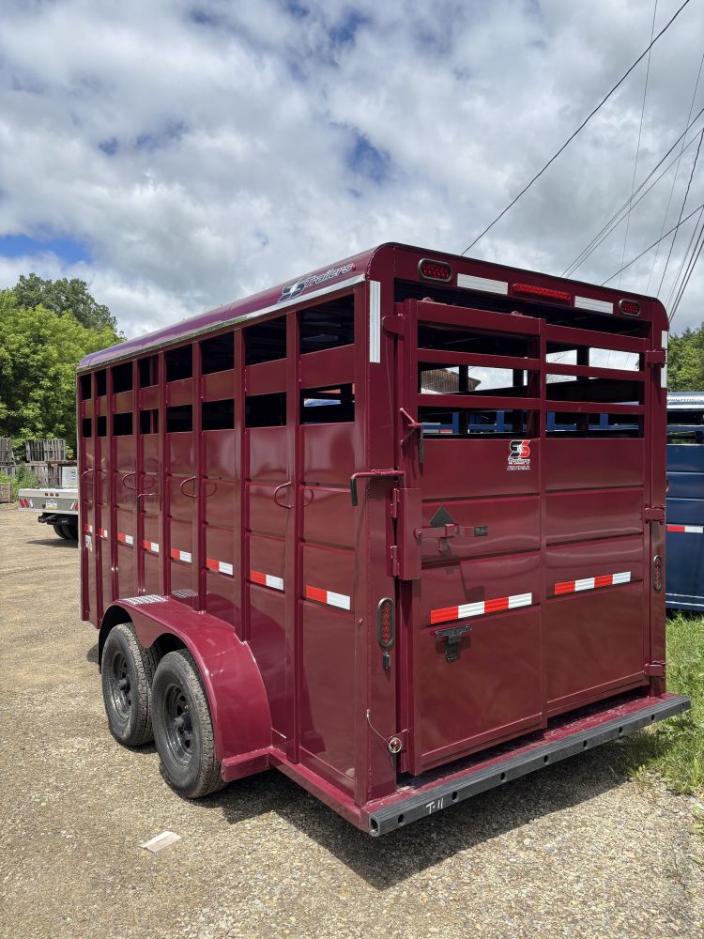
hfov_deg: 53.1
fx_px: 705
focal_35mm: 26
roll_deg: +1.6
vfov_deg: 67.3
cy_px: 470
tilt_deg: +1.8
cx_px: 352
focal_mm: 5.96
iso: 50
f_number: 1.6
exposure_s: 1/3311
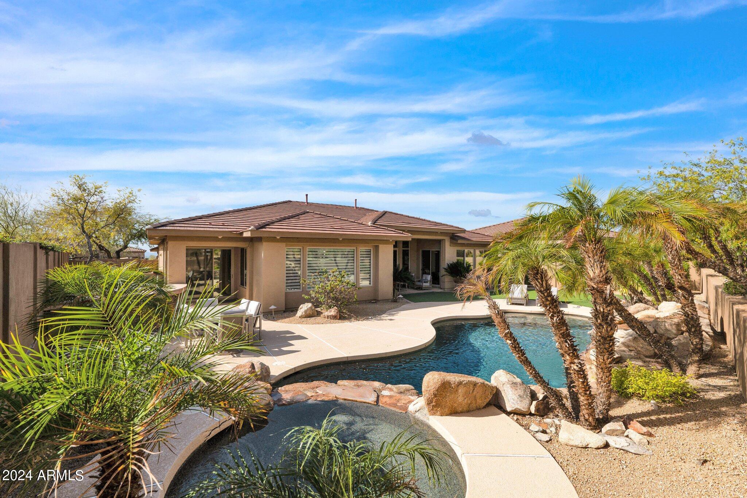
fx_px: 290
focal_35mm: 14
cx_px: 374
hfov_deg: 104.3
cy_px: 249
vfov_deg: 81.2
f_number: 10
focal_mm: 14
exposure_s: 1/640
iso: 320
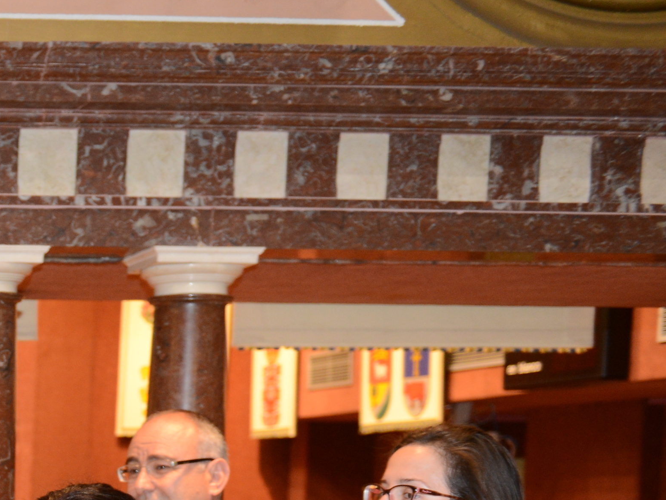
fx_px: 2097
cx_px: -405
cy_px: 751
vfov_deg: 12.9
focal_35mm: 109
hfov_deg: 16.1
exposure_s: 1/30
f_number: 3.2
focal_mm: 32
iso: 800
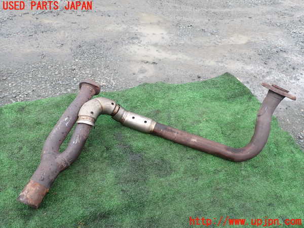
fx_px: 220
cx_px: 152
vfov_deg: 54.9
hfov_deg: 69.4
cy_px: 114
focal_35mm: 25
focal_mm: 4.5
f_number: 2.8
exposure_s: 1/200
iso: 100
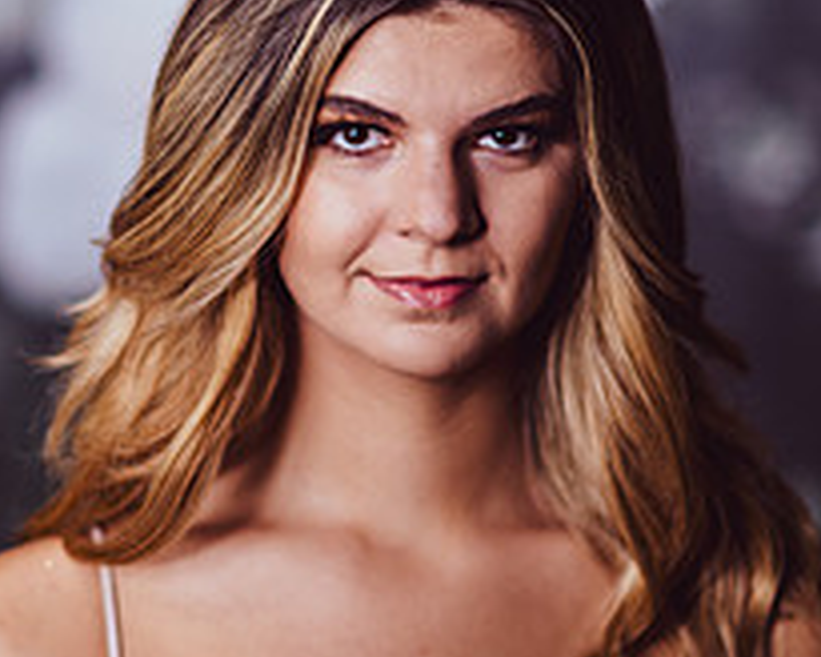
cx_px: 368
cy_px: 565
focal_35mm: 216
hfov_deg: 8.9
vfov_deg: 7.1
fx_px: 5248
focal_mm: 105
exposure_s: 1/200
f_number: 2
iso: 100
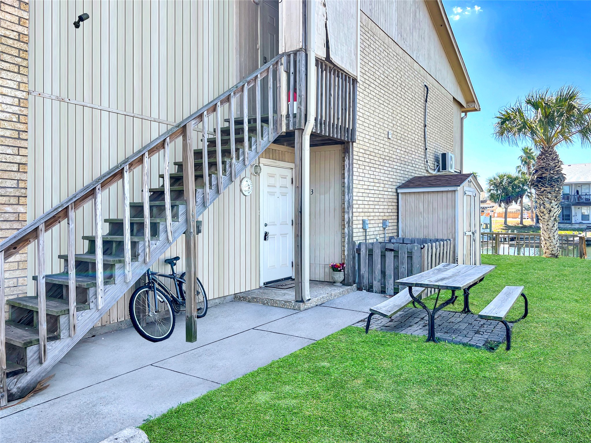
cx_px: 296
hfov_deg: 67.3
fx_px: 444
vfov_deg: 53.1
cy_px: 222
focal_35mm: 26
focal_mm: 5.7
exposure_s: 1/1171
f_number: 1.5
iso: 50
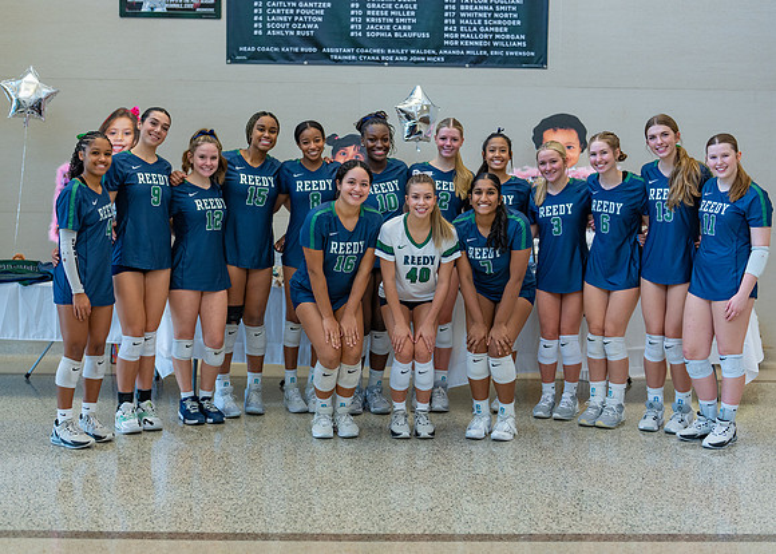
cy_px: 277
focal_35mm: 52
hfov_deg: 37.2
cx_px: 388
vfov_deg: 27.0
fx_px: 1154
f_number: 1.8
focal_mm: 50
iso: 500
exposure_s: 1/320
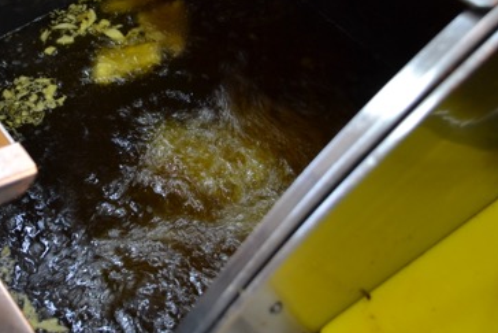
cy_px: 91
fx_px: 803
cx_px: 100
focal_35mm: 58
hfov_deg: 33.5
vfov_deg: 23.2
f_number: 4
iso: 400
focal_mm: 22
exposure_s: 1/25
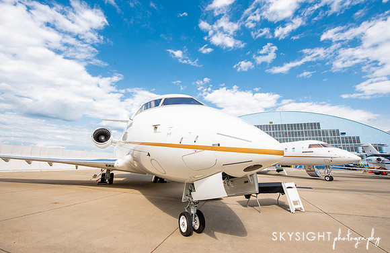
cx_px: 195
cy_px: 125
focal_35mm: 14
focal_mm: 14
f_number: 11
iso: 640
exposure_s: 1/640
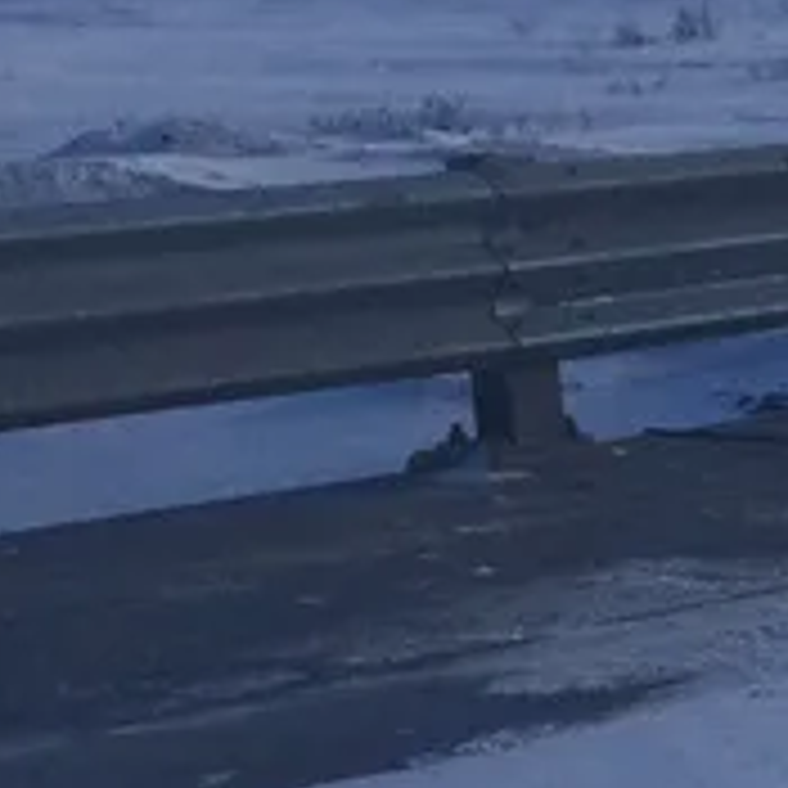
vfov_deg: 11.2
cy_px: 702
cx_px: 2233
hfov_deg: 9.3
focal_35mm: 155
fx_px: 3992
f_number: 2.2
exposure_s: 1/4115
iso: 32
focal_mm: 4.12
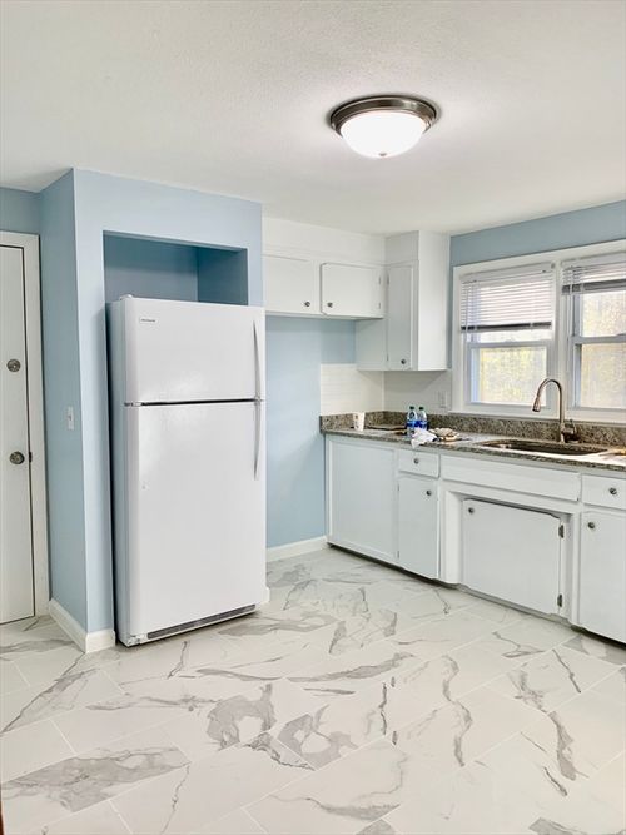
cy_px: 418
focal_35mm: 26
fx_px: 627
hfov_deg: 53.0
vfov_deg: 67.3
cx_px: 313
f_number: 1.8
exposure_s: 1/120
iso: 64
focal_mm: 4.25
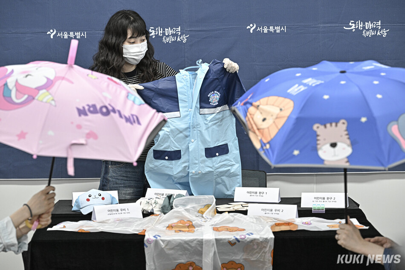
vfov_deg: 13.0
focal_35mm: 105
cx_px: 202
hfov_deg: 19.5
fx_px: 1181
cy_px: 135
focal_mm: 105
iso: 1600
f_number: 4
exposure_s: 1/250
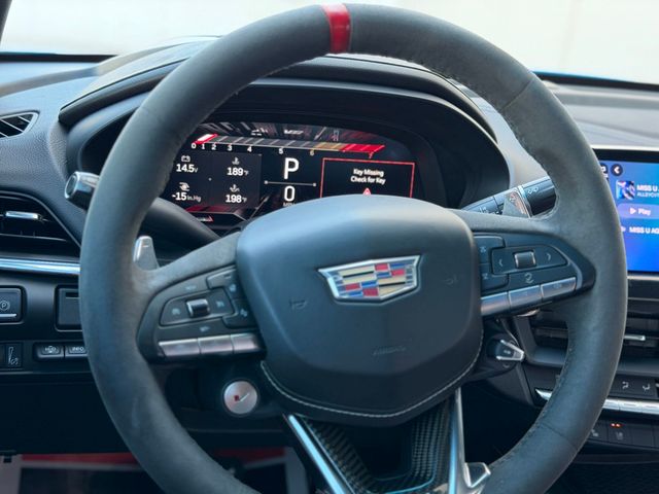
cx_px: 330
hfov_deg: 39.7
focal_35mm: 48
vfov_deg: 30.3
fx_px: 914
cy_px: 247
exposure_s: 1/65
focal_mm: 6.76
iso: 100
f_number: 1.78
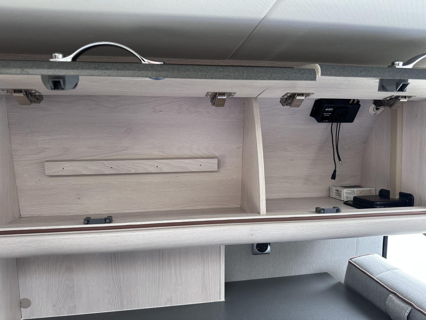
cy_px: 160
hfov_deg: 71.6
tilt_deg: +0.1
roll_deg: +2.5
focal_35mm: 24
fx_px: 295
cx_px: 213
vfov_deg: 56.8
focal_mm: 6.86
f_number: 1.78
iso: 125
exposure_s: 1/121
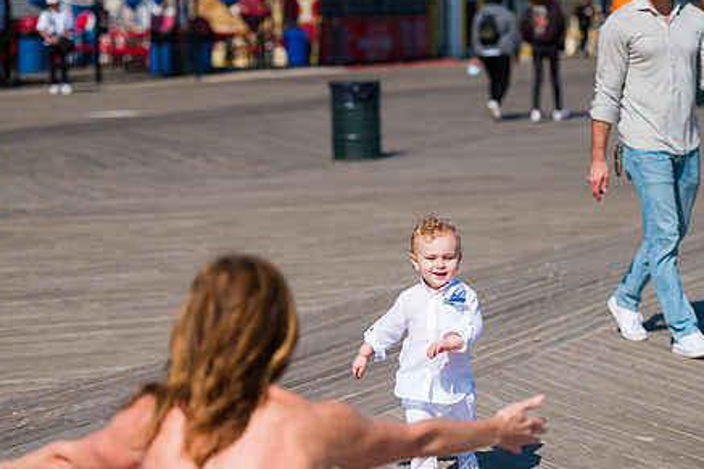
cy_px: 264
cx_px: 403
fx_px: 2385
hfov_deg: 16.8
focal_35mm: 122
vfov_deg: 11.2
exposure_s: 1/6400
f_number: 3.2
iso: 200
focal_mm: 92
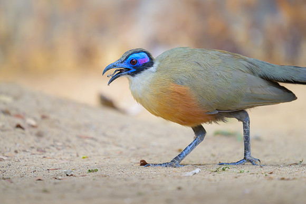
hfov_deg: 3.3
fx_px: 5363
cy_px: 89
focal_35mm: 631
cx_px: 134
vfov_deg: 2.2
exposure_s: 1/1250
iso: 1250
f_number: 4
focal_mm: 560
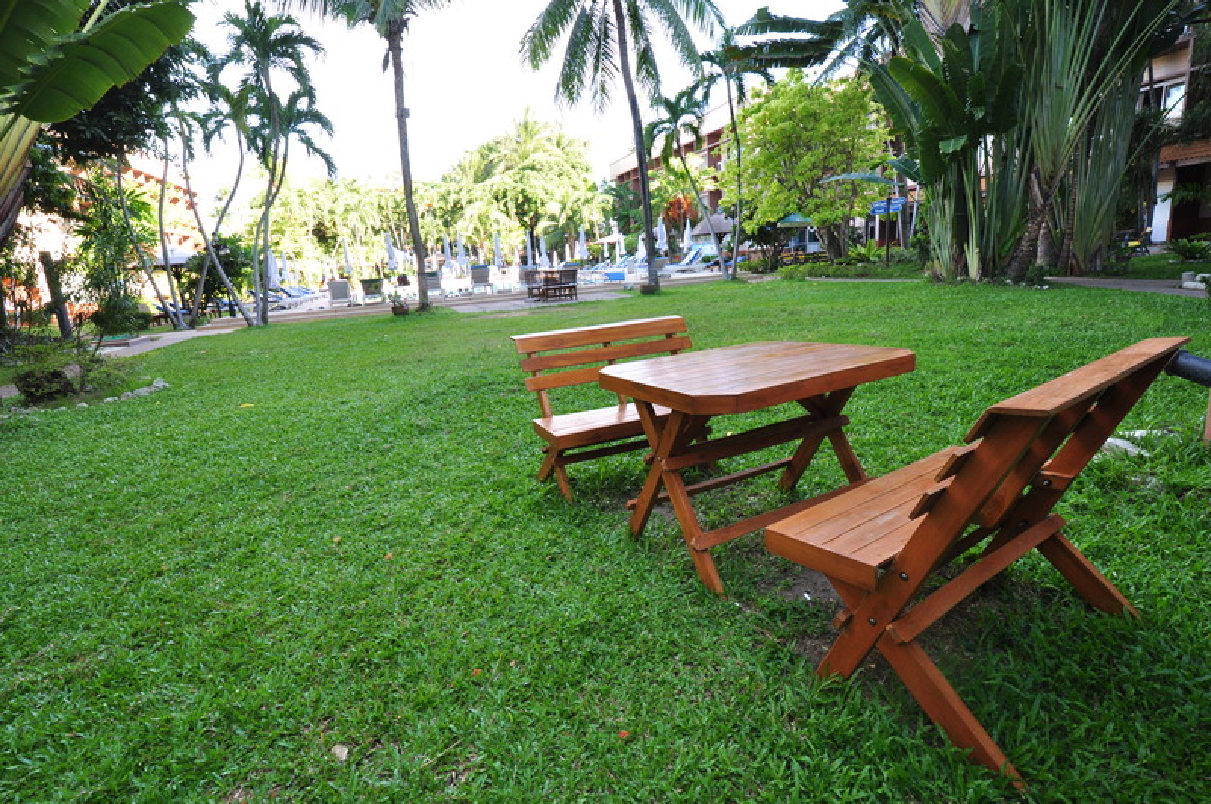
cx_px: 606
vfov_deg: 67.2
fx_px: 605
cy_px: 402
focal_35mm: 18
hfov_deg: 90.1
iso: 450
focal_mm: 12
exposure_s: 1/60
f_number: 8
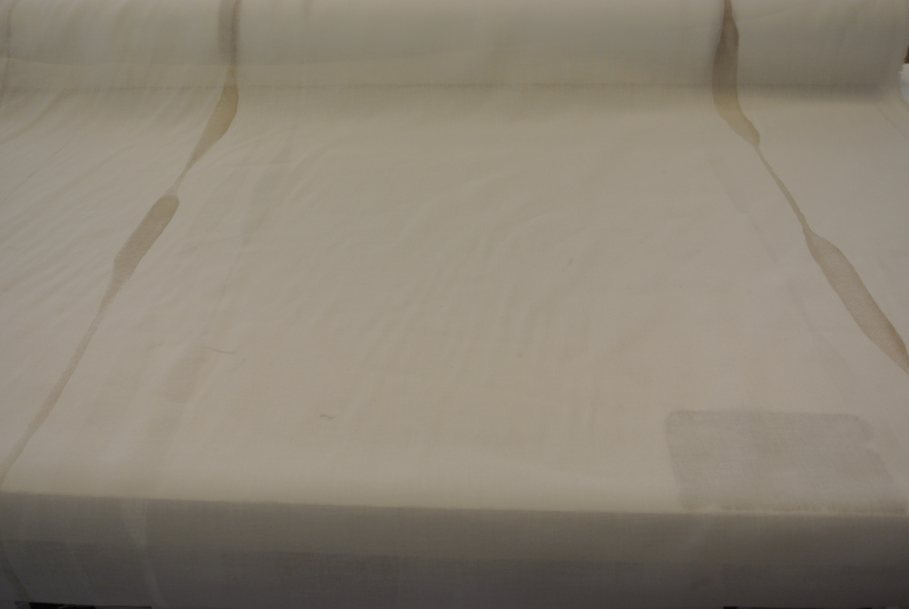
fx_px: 860
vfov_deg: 39.0
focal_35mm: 34
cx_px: 454
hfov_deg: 55.7
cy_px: 304
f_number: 3.8
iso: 220
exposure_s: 1/125
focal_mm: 12.7
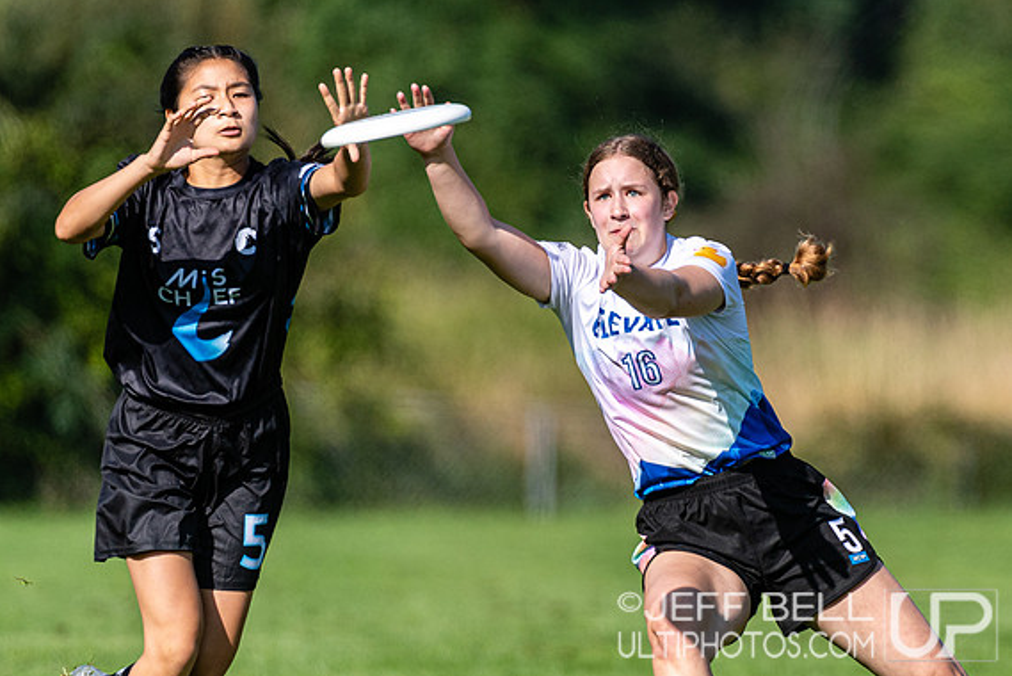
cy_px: 335
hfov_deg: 2.2
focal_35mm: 933
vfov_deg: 1.5
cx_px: 771
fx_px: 26240
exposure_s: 1/2500
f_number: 4
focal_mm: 400
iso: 200
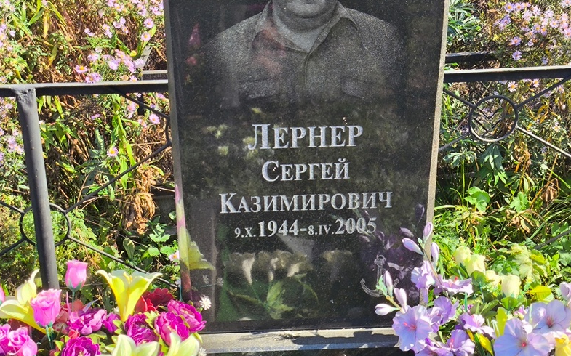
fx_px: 840
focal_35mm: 54
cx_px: 283
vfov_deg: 24.0
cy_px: 182
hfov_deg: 37.5
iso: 50
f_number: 1.7
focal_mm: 4.71
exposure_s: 1/541
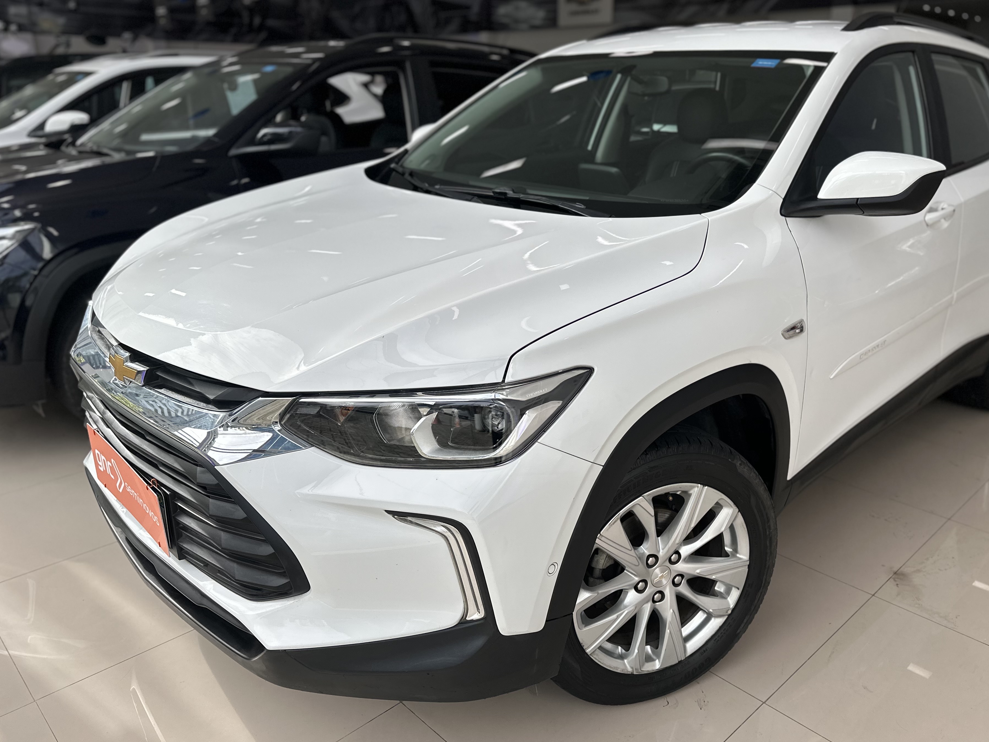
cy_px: 364
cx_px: 551
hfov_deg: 65.1
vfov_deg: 51.4
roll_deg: -0.4
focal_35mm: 27
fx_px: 771
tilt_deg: -18.6
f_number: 1.78
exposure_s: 1/1751
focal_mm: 6.86
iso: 80
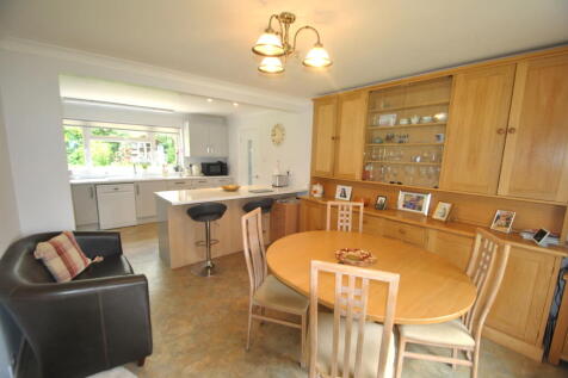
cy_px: 189
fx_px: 237
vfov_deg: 77.3
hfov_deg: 100.4
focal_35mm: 15
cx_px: 284
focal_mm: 10
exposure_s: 1/40
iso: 200
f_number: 3.5
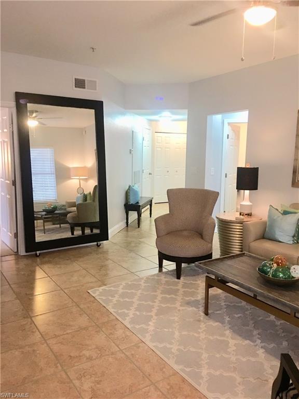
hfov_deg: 48.2
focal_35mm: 29
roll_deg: -0.2
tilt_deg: -6.2
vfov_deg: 61.7
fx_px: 334
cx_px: 150
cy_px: 200
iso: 80
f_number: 2.2
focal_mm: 4.15
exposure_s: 1/15
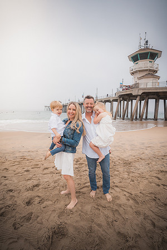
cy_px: 125
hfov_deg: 67.4
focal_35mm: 18
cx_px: 84
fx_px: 125
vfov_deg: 90.0
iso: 160
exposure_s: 1/800
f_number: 4
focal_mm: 18
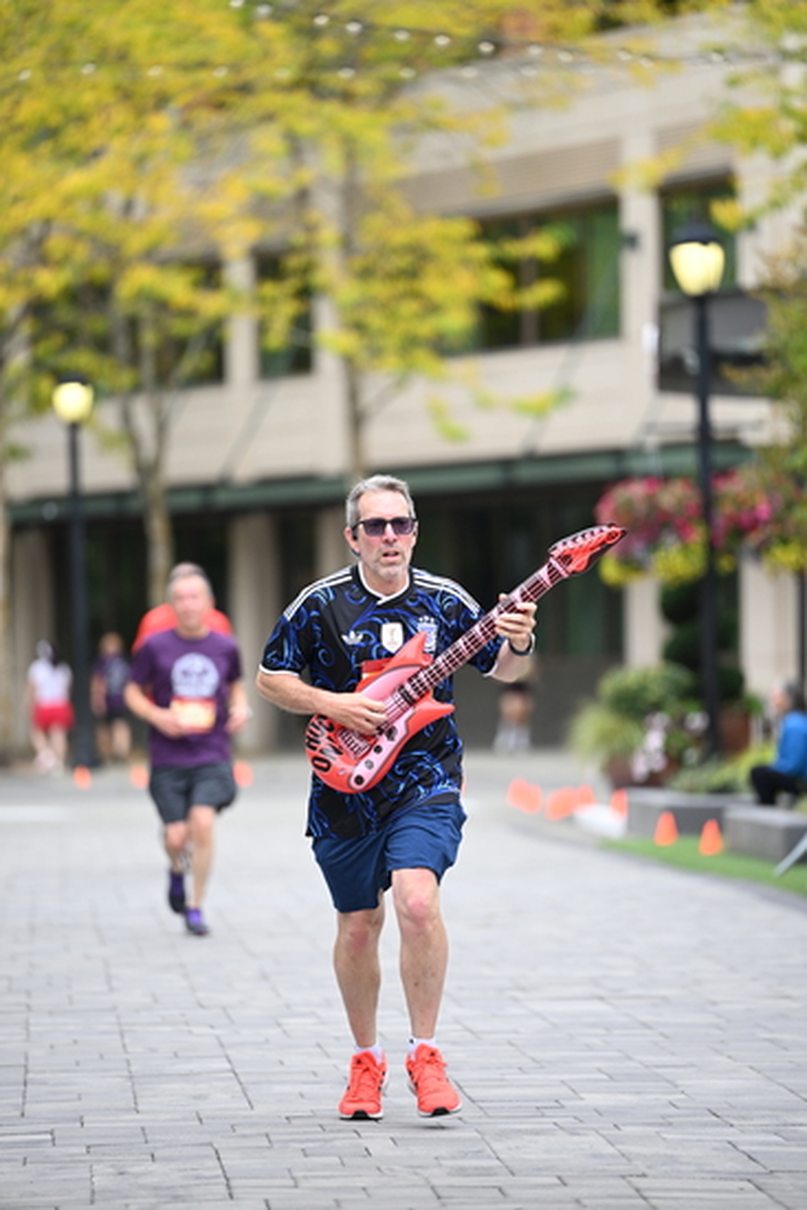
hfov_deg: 6.9
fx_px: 6720
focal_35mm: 200
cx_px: 404
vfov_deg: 10.3
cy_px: 605
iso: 640
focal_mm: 200
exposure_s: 1/1600
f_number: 2.8
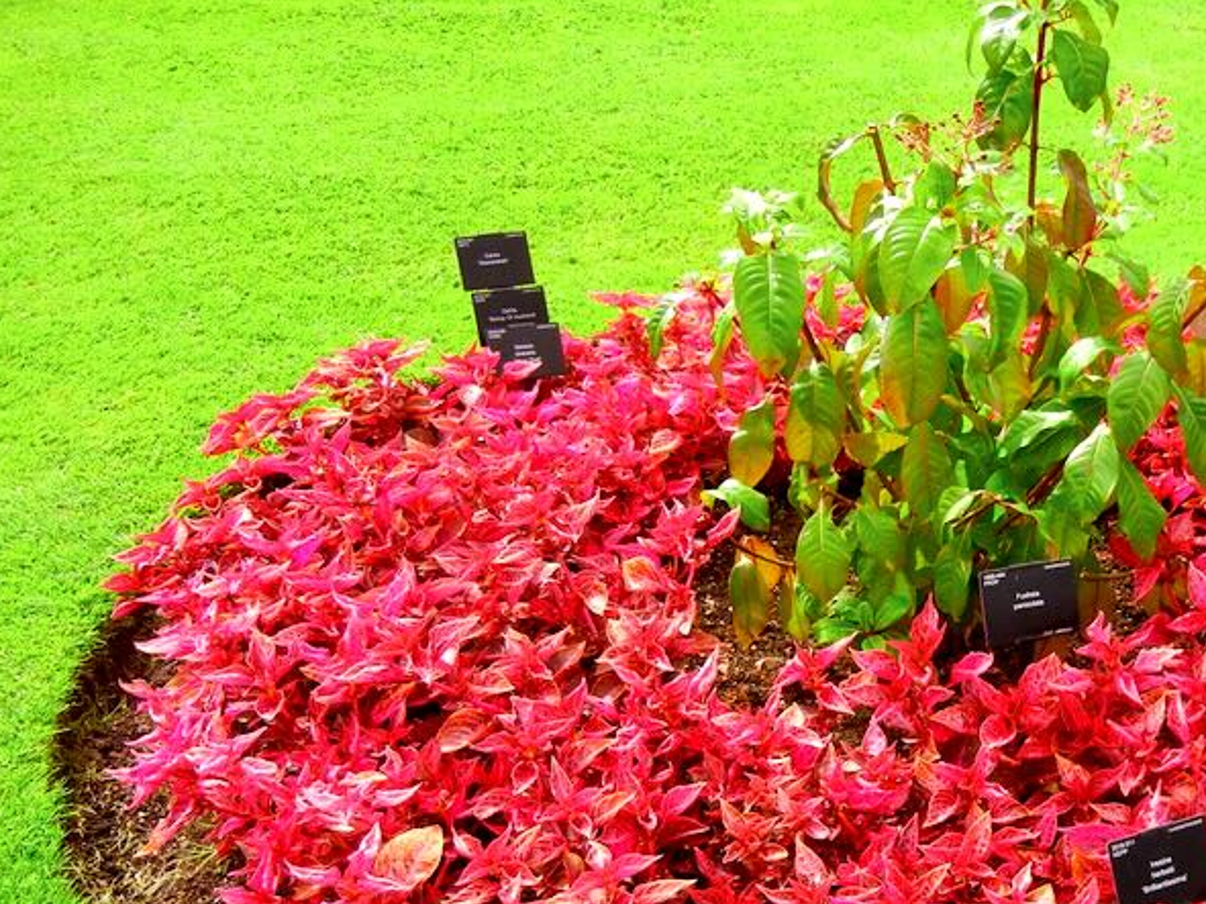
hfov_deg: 35.2
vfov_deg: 27.4
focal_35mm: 52
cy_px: 747
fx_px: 1811
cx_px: 1026
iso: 160
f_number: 3.5
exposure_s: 1/396
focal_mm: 5.4
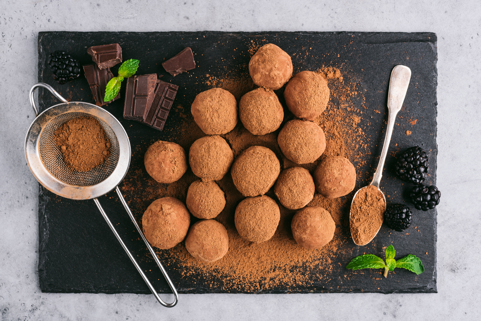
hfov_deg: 39.6
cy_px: 160
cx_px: 240
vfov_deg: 27.0
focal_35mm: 50
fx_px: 668
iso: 100
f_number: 8
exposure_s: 1/160
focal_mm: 50
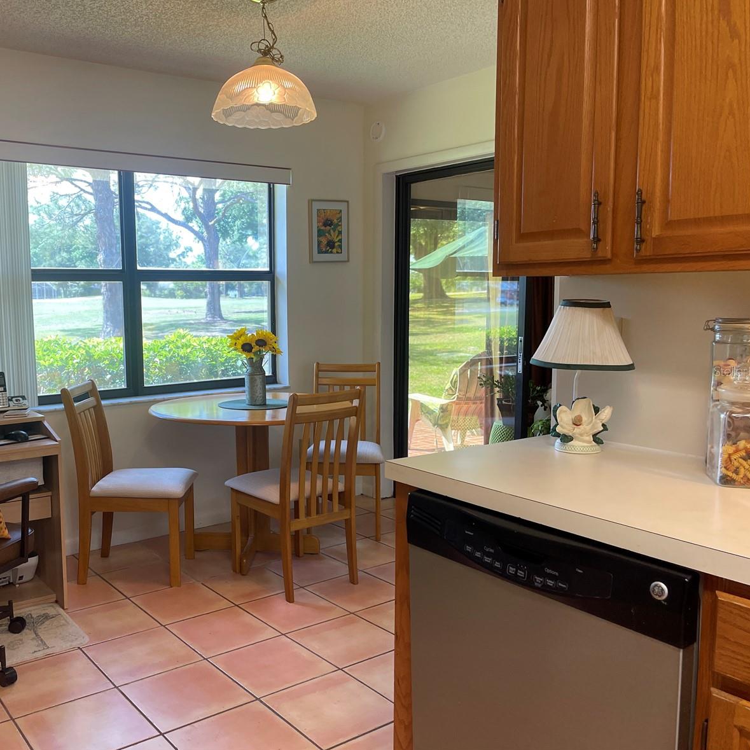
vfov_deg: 54.0
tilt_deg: -7.2
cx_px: 265
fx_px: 735
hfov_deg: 53.2
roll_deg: +1.0
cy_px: 371
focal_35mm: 30
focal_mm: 5.1
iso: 100
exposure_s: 1/120
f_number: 1.6
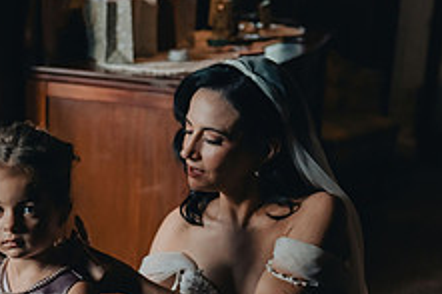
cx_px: 120
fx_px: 1129
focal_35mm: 92
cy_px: 315
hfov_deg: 22.0
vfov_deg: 14.5
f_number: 2.8
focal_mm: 35
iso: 1250
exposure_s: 1/1000
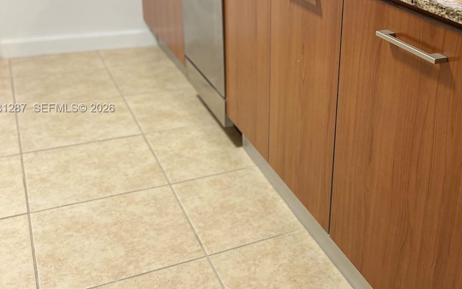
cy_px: 109
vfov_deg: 28.5
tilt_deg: -23.6
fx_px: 566
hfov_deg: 43.0
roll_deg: -4.1
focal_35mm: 45
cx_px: 345
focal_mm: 4.25
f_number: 1.8
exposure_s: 1/60
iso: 160
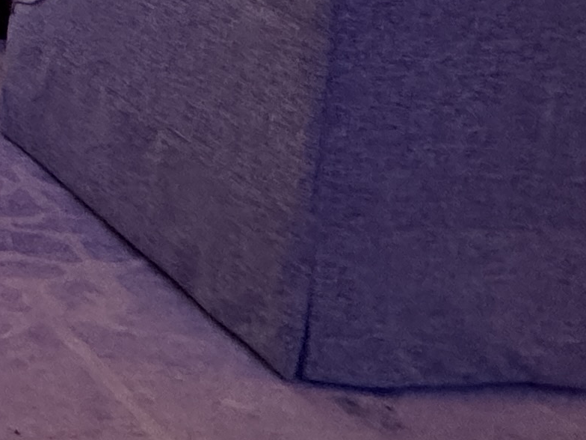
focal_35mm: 72
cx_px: -602
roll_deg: -1.2
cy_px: -385
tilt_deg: -4.4
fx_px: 1219
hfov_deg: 18.0
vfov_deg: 16.5
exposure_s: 1/60
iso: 250
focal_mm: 2.22
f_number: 2.2
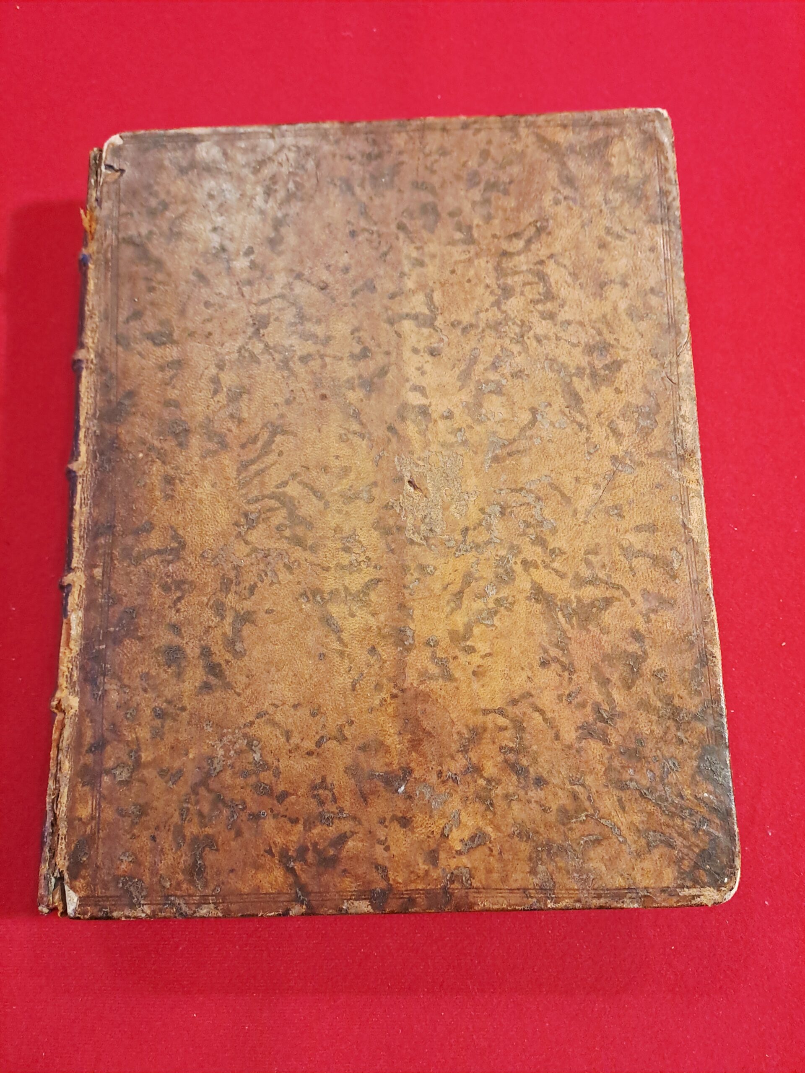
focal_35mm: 25
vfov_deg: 69.4
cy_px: 536
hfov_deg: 54.9
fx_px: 775
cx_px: 402
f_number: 1.8
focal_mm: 4.65
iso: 400
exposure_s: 1/20
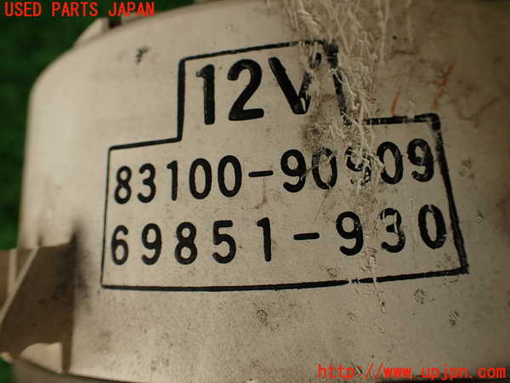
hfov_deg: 60.0
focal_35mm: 30
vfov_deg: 46.8
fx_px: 442
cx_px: 255
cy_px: 192
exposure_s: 1/125
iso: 100
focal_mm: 5.4
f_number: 3.2
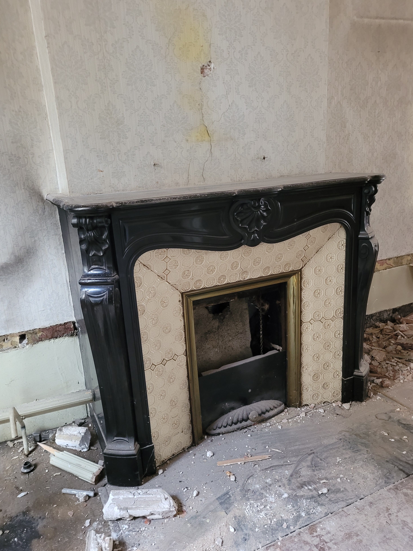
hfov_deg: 51.4
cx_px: 206
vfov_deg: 65.3
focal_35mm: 27
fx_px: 430
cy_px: 279
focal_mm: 5.4
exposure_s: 1/25
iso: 800
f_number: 1.8
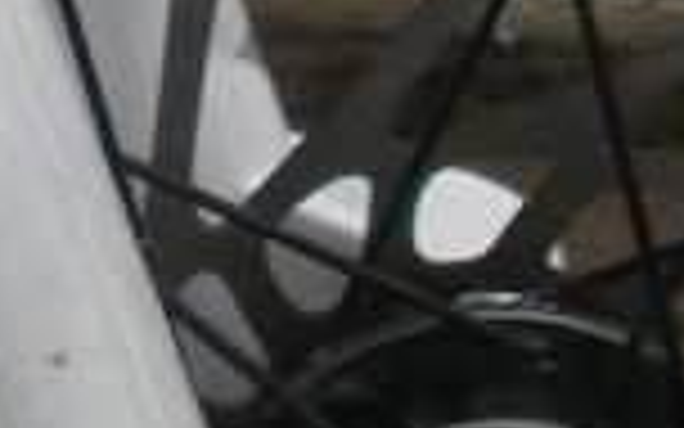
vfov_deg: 5.0
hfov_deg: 8.0
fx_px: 4791
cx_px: -342
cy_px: -338
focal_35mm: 257
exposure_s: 1/60
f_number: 3.5
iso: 64
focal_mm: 6.3
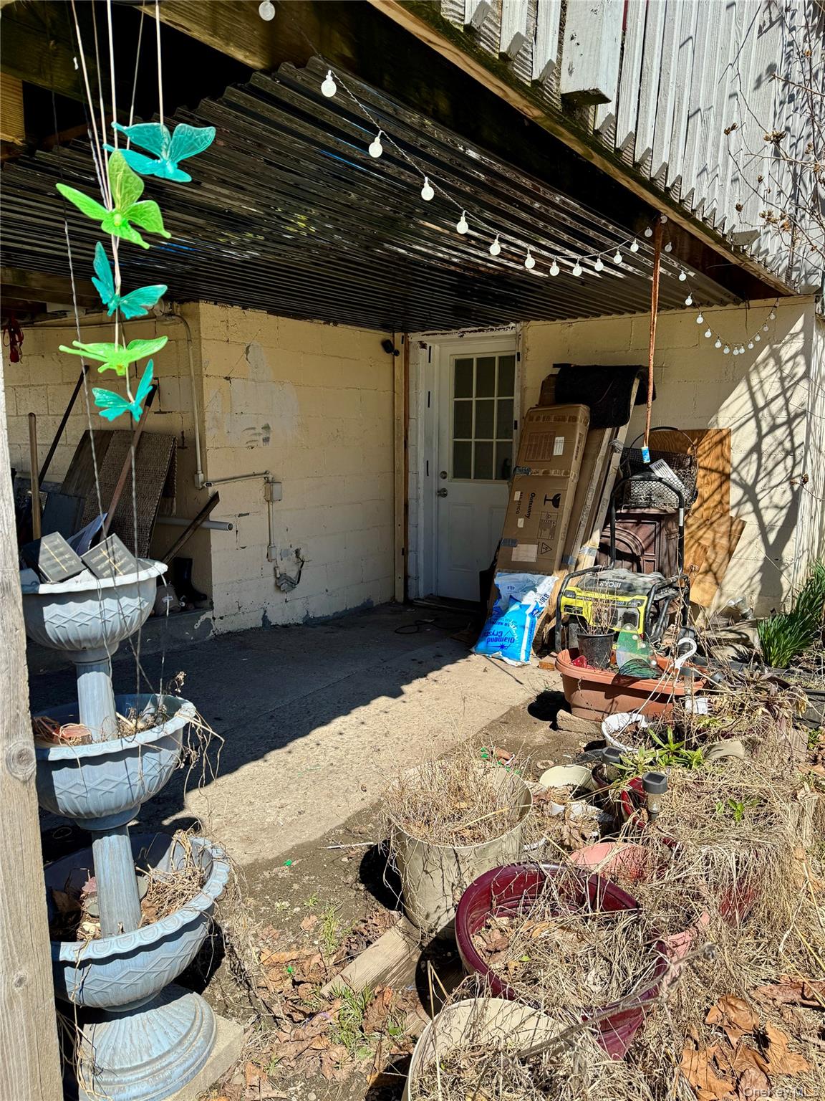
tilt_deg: -9.5
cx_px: 412
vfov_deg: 71.6
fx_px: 763
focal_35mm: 24
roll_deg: +0.4
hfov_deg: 56.8
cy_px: 550
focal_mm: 6.76
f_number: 1.78
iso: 80
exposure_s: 1/2415
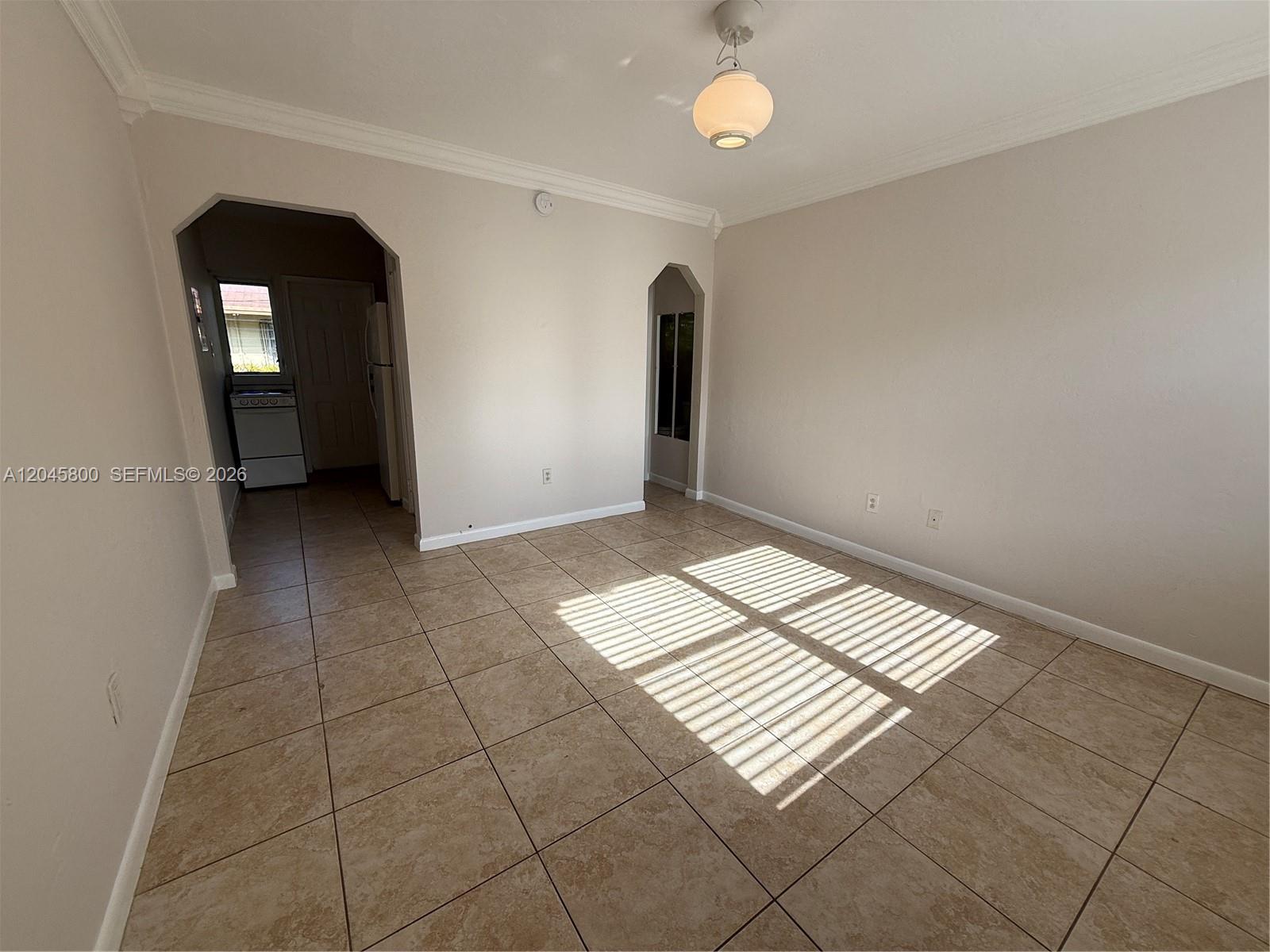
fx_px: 514
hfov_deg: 102.1
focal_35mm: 14
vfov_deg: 85.7
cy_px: 476
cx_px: 635
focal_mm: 2.22
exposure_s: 1/579
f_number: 2.2
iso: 50
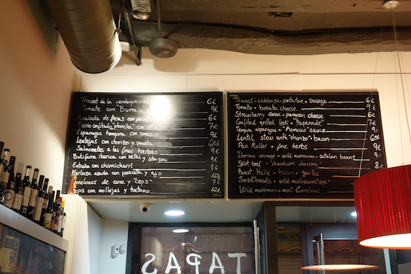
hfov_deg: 47.4
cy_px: 137
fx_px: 468
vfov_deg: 32.6
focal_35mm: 41
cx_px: 206
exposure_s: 1/20
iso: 800
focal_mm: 15.28
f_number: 2.8
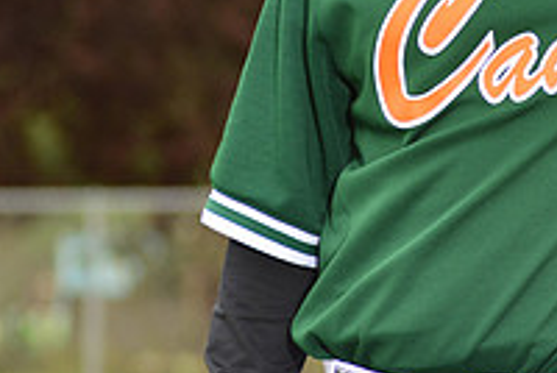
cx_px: 643
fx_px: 6058
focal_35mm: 391
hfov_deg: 5.2
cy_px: -143
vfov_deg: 3.5
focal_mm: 135
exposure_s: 1/250
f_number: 6.3
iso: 200
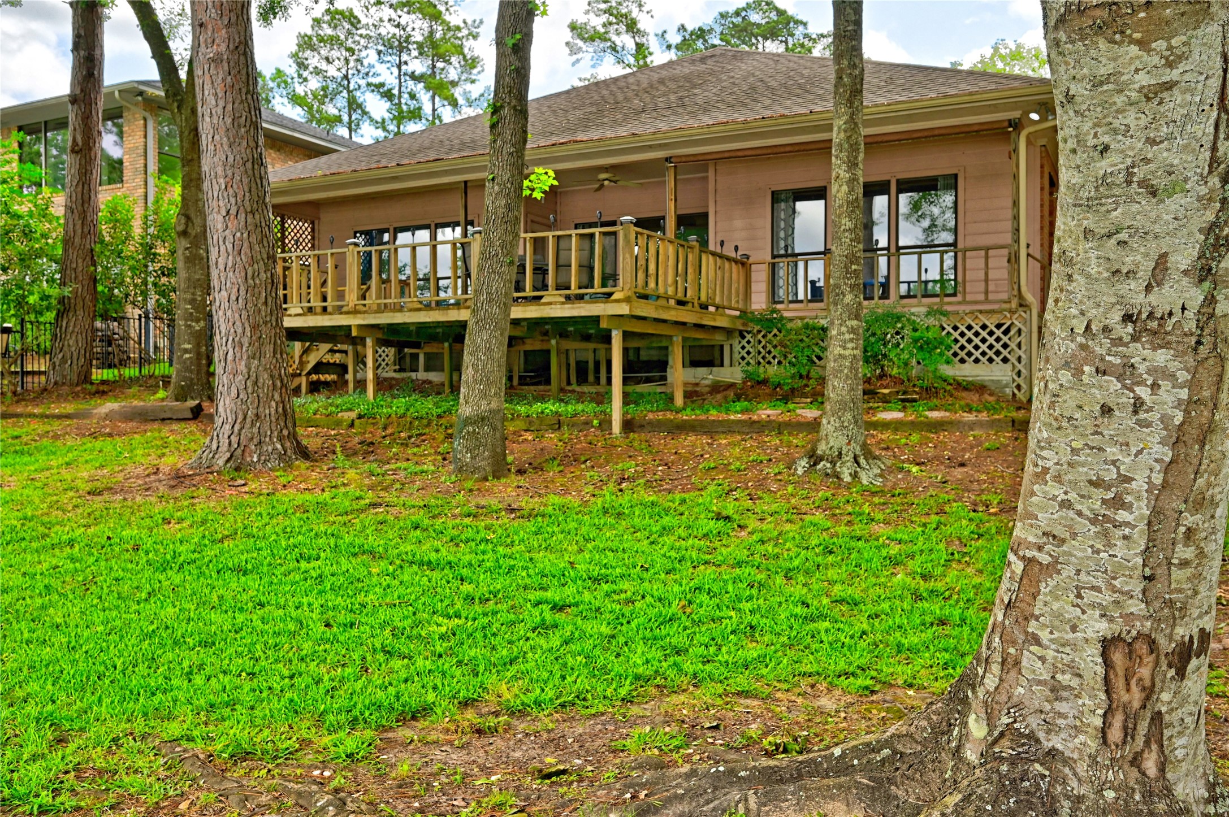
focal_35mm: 30
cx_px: 614
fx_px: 1006
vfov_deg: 44.2
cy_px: 408
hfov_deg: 62.8
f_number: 8
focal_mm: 29.5
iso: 400
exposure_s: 1/80
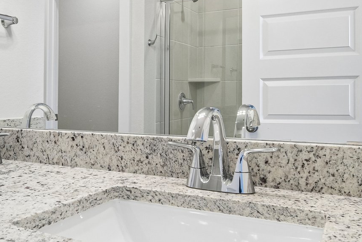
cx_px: 154
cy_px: 74
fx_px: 362
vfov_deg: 36.4
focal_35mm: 36
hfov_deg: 52.9
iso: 400
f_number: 8
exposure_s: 1/25
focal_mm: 10
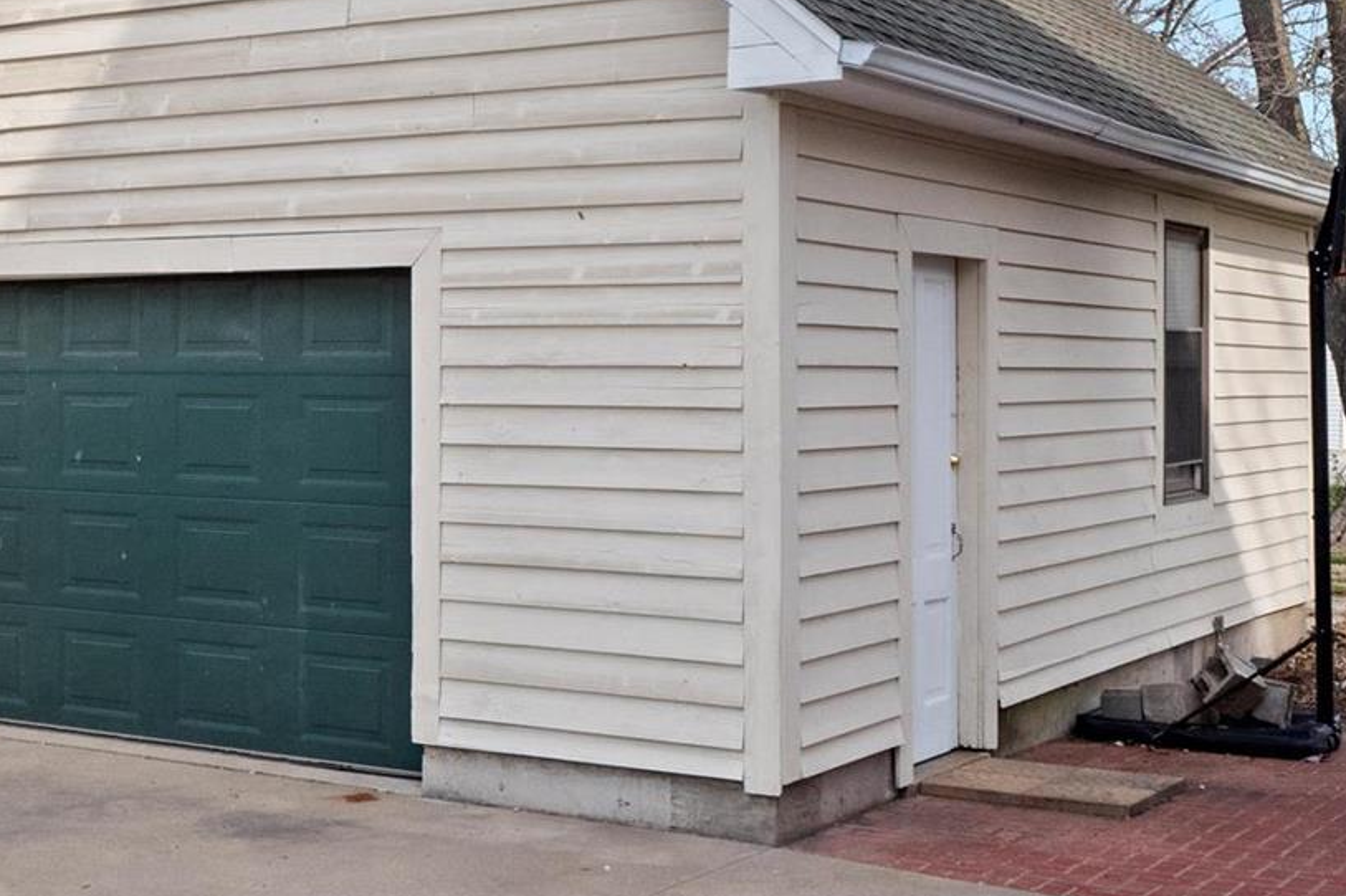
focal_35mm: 59
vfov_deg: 22.9
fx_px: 2205
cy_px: 307
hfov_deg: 32.8
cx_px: 223
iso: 400
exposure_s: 1/320
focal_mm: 15
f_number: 10
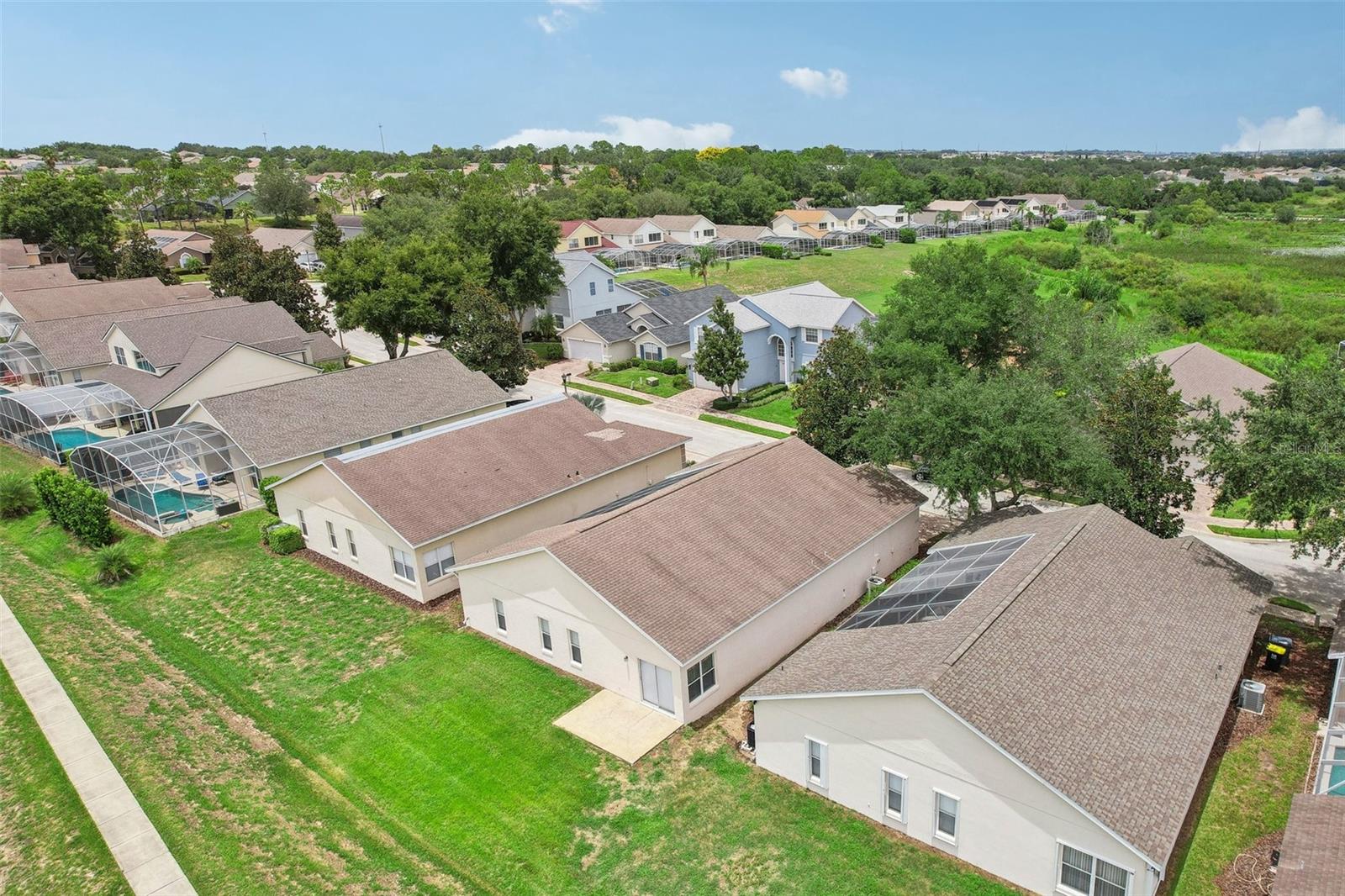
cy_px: 448
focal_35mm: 22
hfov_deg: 78.6
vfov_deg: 57.2
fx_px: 822
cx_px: 672
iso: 110
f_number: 2.8
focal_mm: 8.4
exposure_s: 1/2000
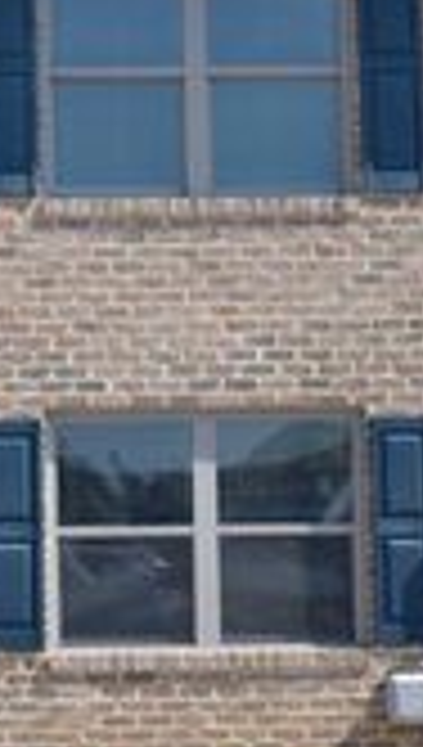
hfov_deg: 11.0
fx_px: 2154
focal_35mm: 109
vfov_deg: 19.7
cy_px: 335
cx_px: -99
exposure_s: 1/2500
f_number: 3.8
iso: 200
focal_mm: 23
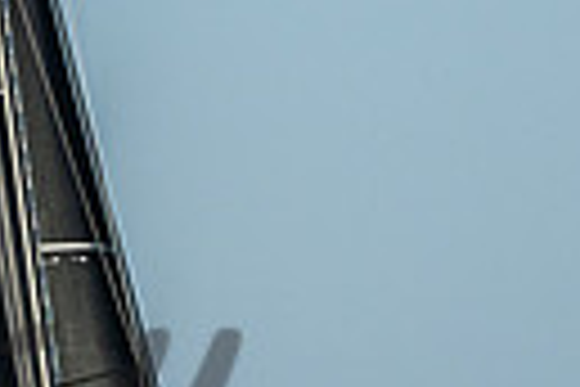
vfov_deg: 1.5
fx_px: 14805
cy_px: 323
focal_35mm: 919
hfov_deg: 2.2
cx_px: -559
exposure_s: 1/5000
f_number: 5.6
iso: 400
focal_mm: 155
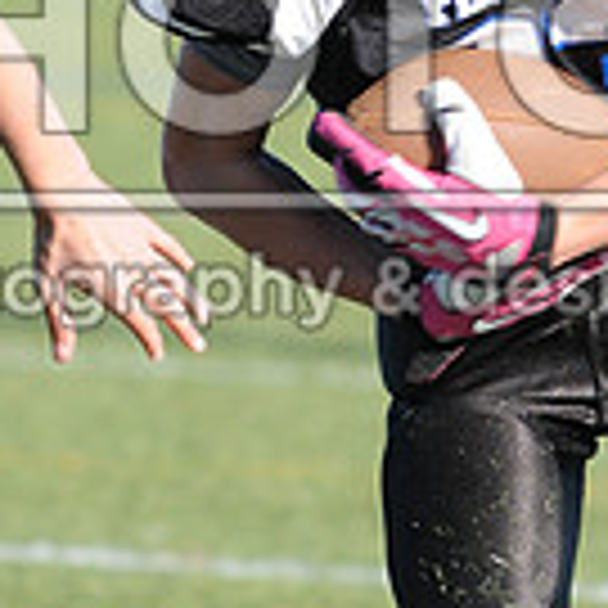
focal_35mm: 1635
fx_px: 32490
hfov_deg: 1.1
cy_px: 72
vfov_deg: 1.1
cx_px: 385
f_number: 5.6
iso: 200
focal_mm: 300
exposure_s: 1/500
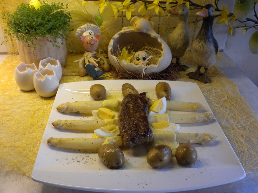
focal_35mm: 37
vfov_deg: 38.7
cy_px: 96
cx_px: 129
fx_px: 276
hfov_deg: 50.1
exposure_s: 1/66
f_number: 3.5
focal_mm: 6.6
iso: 325
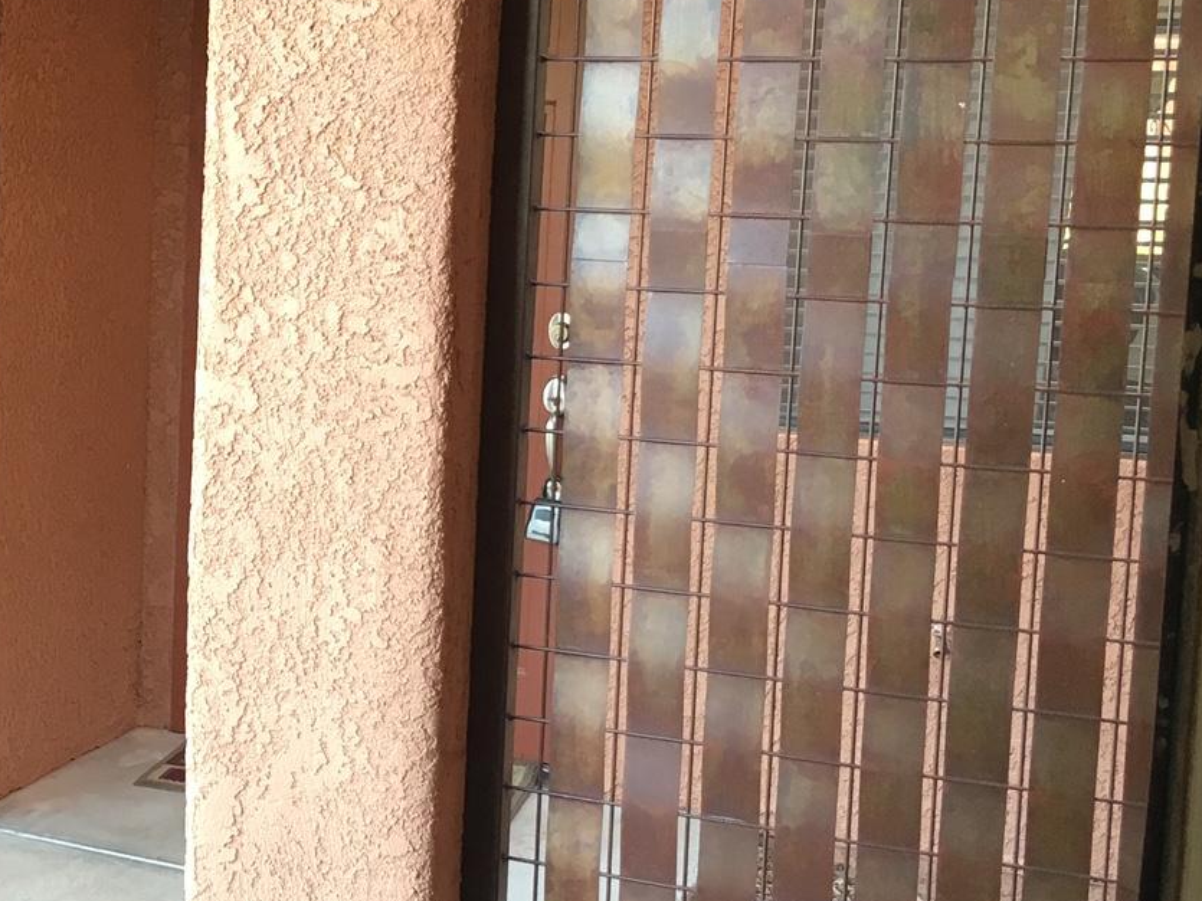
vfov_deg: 21.0
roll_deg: -0.5
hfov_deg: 26.1
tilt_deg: -7.2
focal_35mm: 70
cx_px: -39
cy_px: 399
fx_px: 2430
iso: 64
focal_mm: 4.15
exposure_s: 1/30
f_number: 2.2
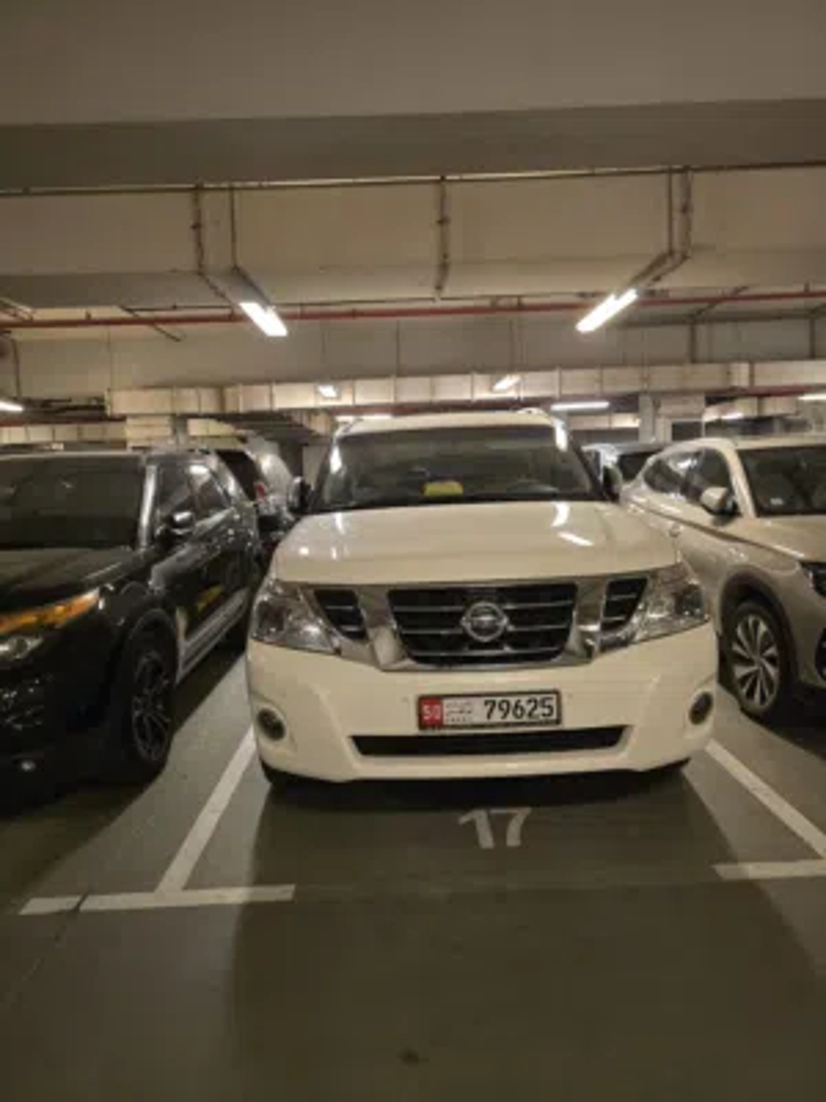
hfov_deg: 58.9
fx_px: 732
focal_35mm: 23
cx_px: 413
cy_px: 551
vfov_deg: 73.9
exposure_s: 1/100
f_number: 1.7
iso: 1250
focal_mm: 6.3
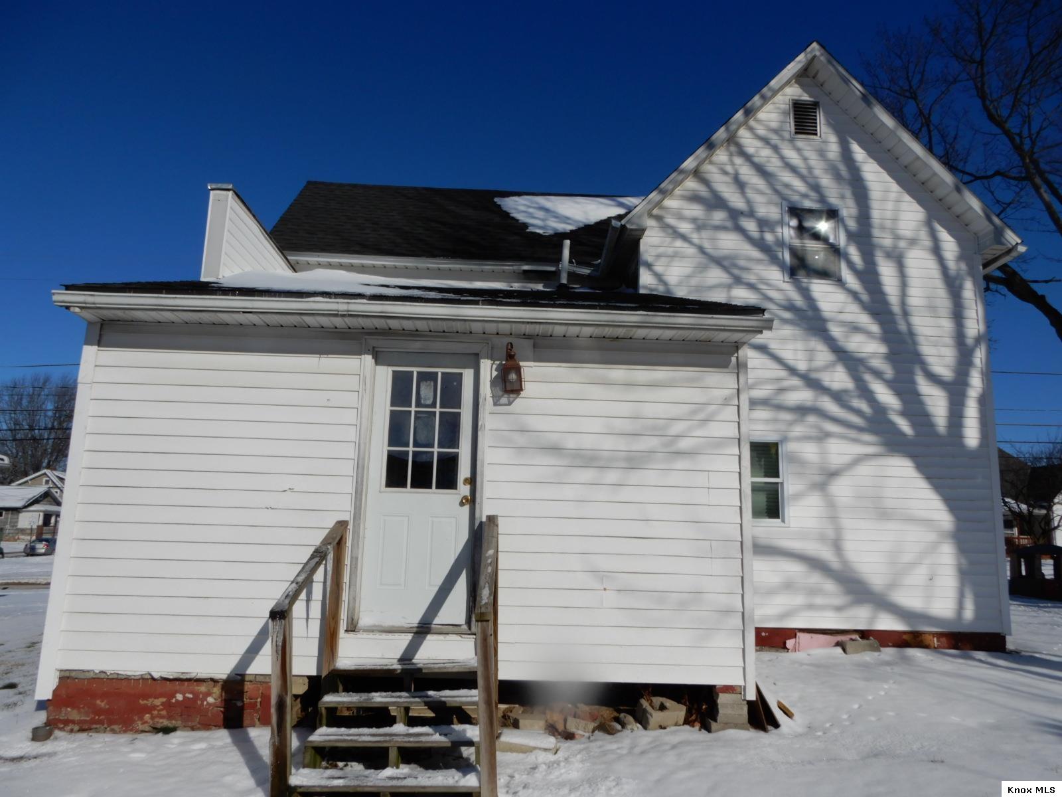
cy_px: 398
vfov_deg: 56.8
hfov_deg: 71.6
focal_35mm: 24
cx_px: 531
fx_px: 736
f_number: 5
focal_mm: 4.3
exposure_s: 1/2000
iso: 80
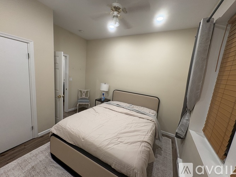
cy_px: 88
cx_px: 118
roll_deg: -6.0
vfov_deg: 85.7
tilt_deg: -9.0
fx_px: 95
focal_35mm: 14
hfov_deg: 102.1
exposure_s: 1/60
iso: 125
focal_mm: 2.22
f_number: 2.2
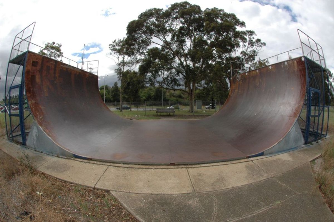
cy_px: 111
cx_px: 167
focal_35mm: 16
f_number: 18
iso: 800
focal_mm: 10.5
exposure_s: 1/500
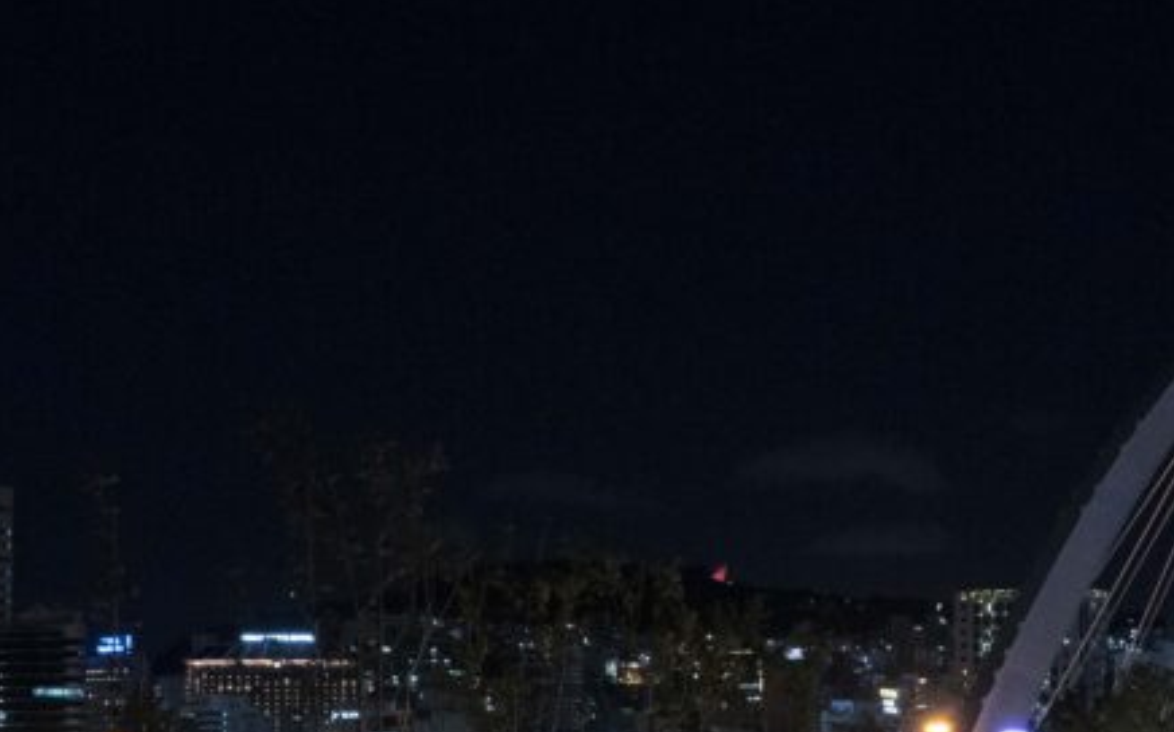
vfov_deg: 14.0
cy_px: 854
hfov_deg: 22.8
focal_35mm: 91
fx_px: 2910
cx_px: 574
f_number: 5
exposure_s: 1/80
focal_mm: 38
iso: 12800
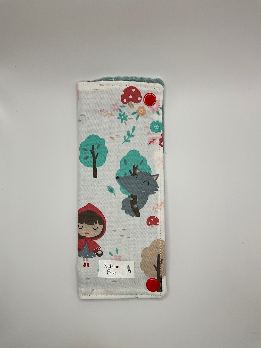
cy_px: 174
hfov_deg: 48.2
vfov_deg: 61.7
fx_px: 292
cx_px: 130
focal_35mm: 29
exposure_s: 1/415
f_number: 1.8
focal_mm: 3
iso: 25
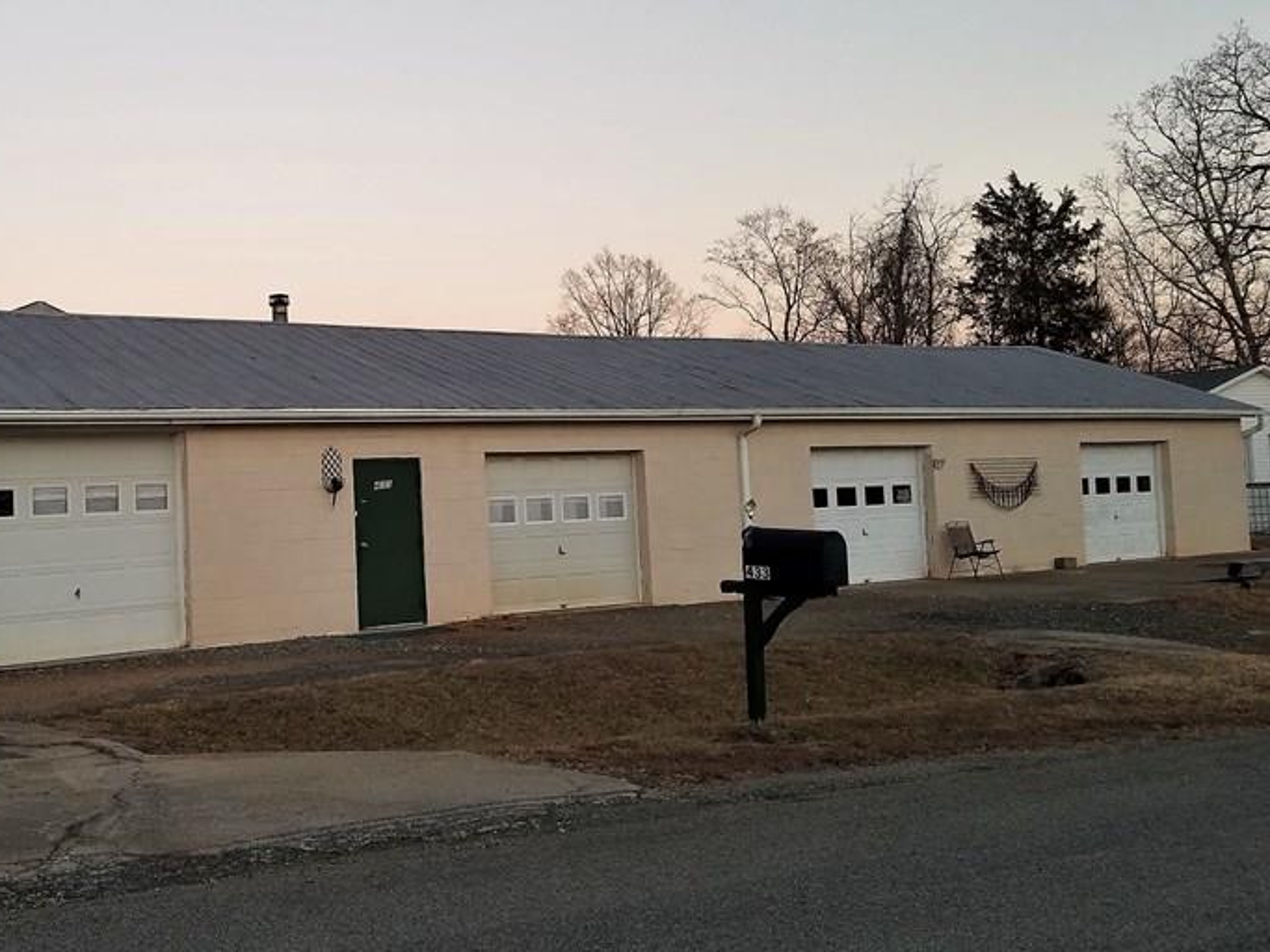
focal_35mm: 39
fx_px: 1431
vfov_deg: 36.7
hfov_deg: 46.9
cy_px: 387
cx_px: 392
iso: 100
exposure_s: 1/120
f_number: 1.7
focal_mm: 4.2
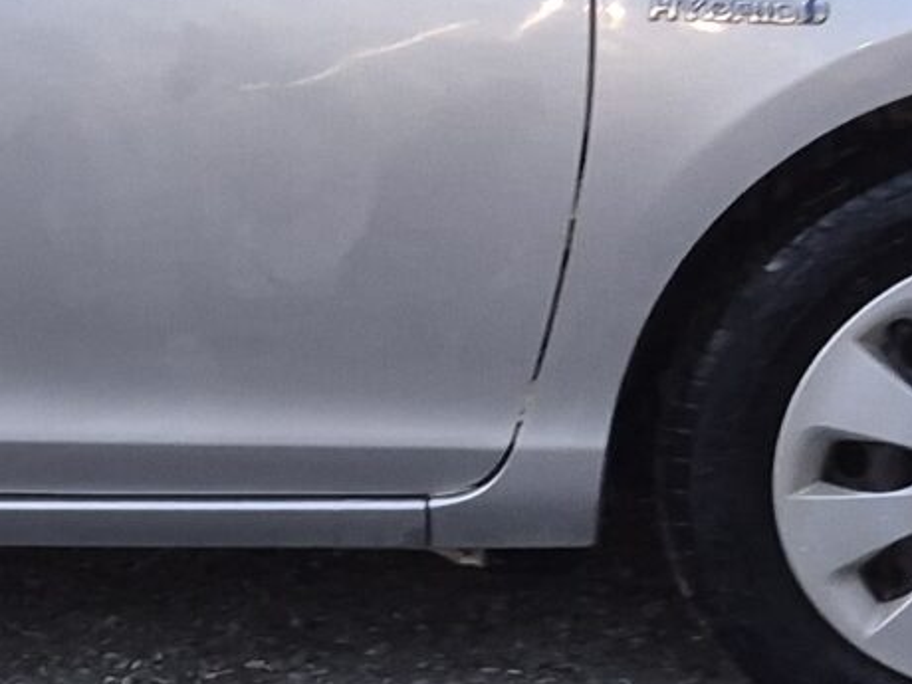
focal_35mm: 128
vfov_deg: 11.4
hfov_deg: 14.4
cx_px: -444
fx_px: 3372
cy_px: 716
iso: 250
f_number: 1.8
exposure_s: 1/8
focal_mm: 5.4
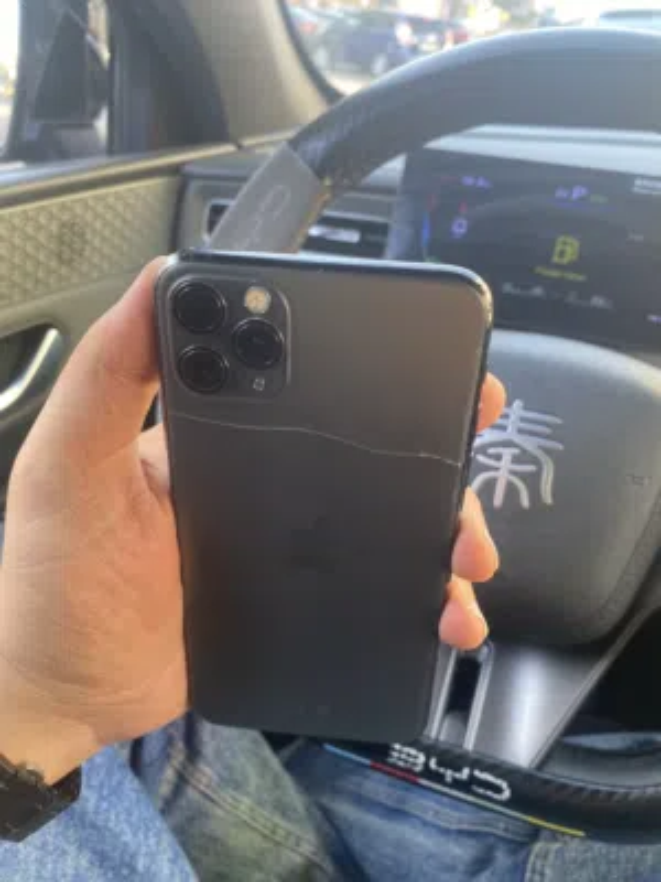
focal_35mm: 26
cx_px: 330
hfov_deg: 53.1
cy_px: 441
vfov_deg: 67.3
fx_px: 662
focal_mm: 4.25
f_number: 1.8
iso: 125
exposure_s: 1/110
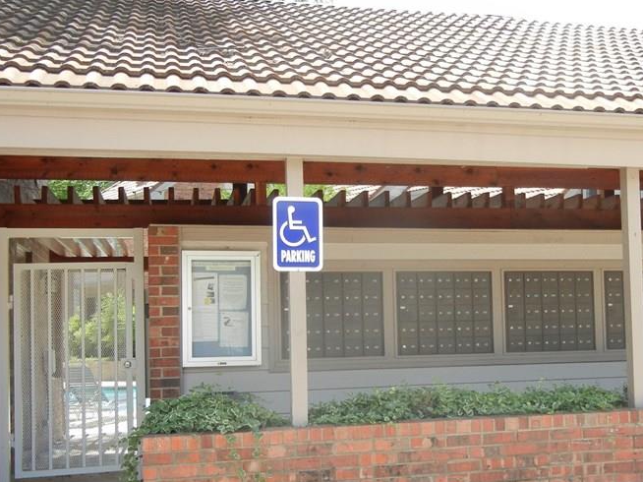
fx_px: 873
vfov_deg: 30.7
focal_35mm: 47
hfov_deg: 40.1
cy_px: 297
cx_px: 416
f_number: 3.5
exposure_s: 1/354
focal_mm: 5.4
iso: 160
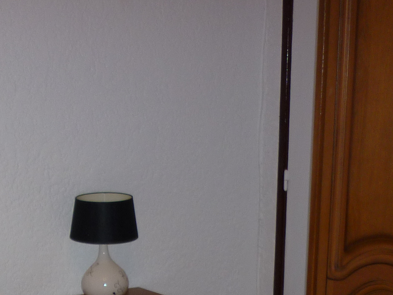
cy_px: 388
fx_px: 999
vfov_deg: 15.9
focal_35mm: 88
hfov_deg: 20.7
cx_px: -86
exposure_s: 1/30
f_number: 2.8
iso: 100
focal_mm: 5.5
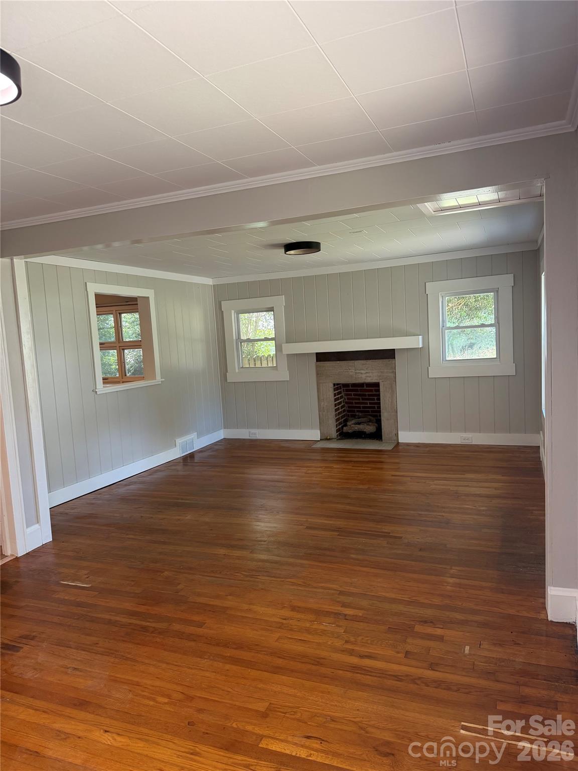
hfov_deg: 56.8
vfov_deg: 71.6
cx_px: 289
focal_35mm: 24
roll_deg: +2.9
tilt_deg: -6.3
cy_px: 386
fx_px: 534
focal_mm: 6.76
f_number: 1.78
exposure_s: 1/121
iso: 200
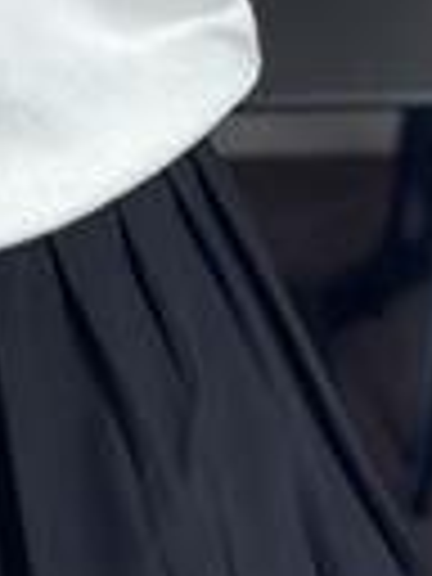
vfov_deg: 10.0
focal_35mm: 190
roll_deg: +3.6
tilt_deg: -16.8
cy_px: -387
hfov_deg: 7.7
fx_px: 3162
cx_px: -94
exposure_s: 1/137
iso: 64
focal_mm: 6.86
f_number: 1.78
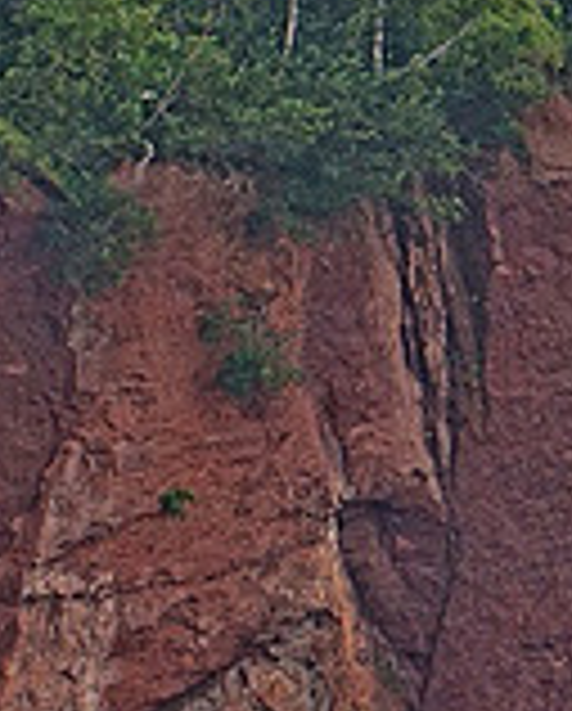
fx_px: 22852
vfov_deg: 1.8
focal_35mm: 1083
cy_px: 511
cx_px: 239
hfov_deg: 1.4
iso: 1000
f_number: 14
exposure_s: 1/100
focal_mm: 210
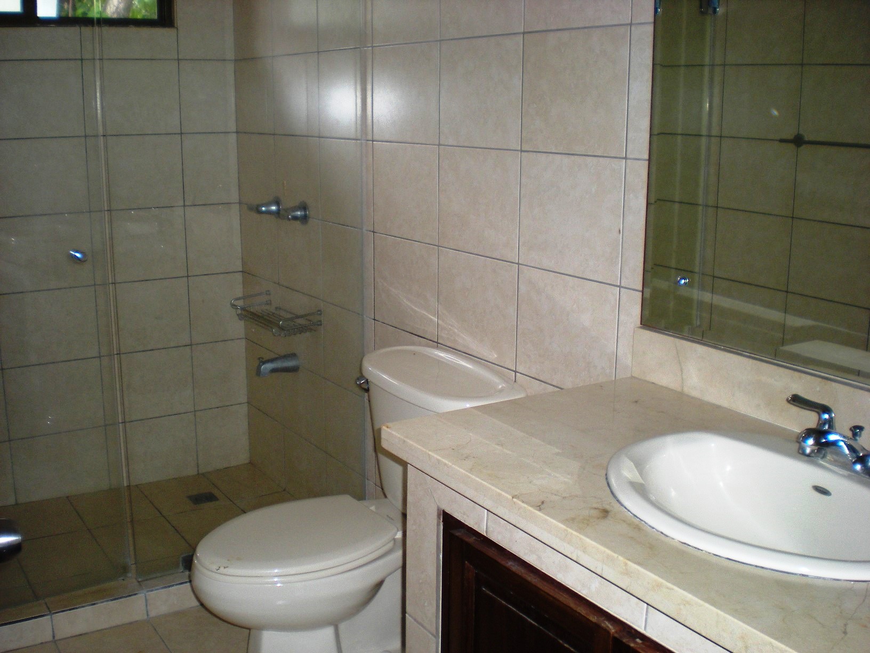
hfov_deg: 49.0
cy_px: 326
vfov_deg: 37.7
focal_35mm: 38
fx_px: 955
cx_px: 435
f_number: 3.1
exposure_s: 1/60
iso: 130
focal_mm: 6.3
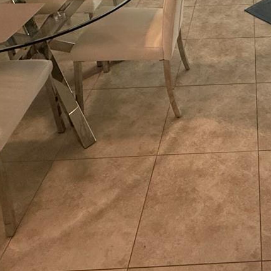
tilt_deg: -16.0
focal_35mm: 46
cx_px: 265
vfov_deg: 29.6
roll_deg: +1.2
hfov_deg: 33.9
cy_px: -81
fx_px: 407
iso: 400
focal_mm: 2.22
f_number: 2.2
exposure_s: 1/120
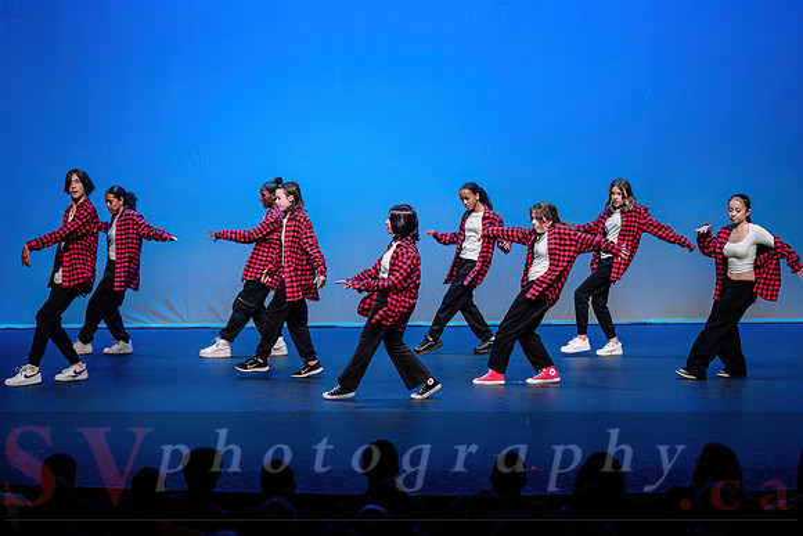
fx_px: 2366
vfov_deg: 12.9
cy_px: 234
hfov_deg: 19.3
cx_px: 339
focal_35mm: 106
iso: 1250
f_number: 2.8
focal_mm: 90
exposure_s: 1/400
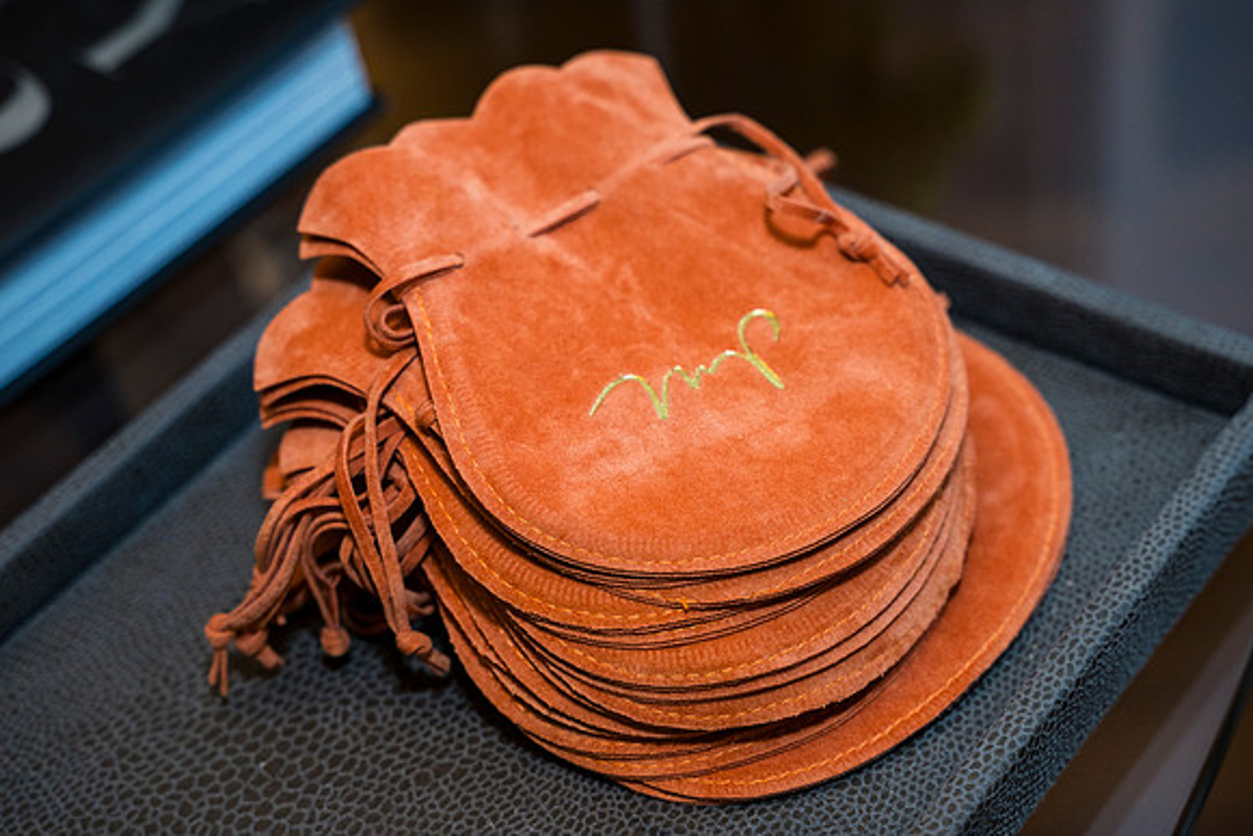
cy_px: 418
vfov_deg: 21.6
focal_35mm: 63
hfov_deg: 31.9
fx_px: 2193
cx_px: 626
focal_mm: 63
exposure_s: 1/100
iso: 800
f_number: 4.5
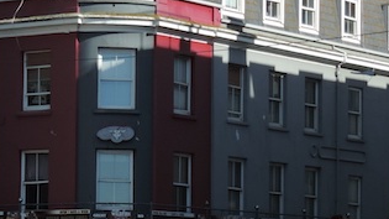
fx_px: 2124
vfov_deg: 5.9
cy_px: 220
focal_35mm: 206
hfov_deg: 10.5
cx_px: 138
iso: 80
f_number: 3.9
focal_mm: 12.4
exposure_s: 1/800
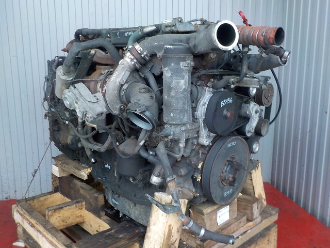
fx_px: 286
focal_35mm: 30
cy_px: 124
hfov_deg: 60.0
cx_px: 165
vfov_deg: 46.8
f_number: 3.3
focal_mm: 4.1
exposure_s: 1/30
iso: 280
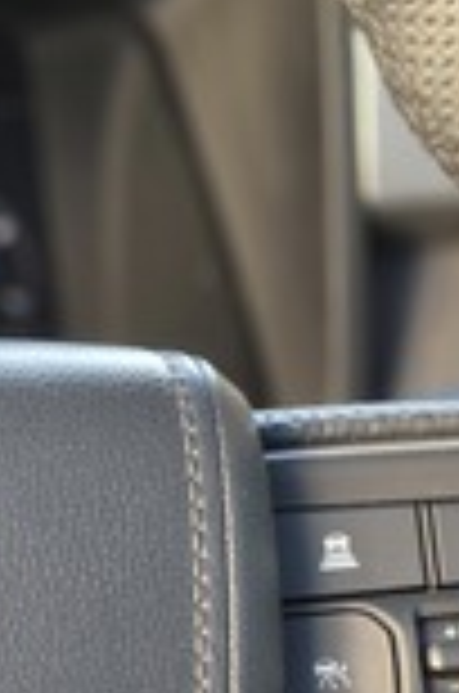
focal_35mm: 327
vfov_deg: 6.3
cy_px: 623
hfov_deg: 4.2
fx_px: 6282
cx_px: -248
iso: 125
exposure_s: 1/28.6
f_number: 2.9
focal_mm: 18.6
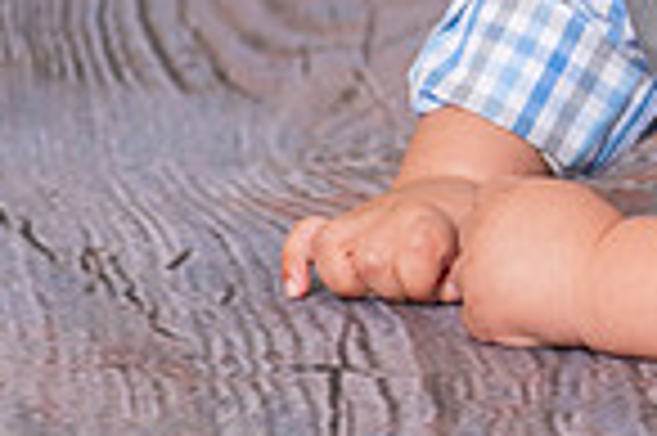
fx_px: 14565
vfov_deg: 1.7
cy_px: -213
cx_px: 1237
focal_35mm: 799
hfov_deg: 2.6
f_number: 5.6
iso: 200
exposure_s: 1/125
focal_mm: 160
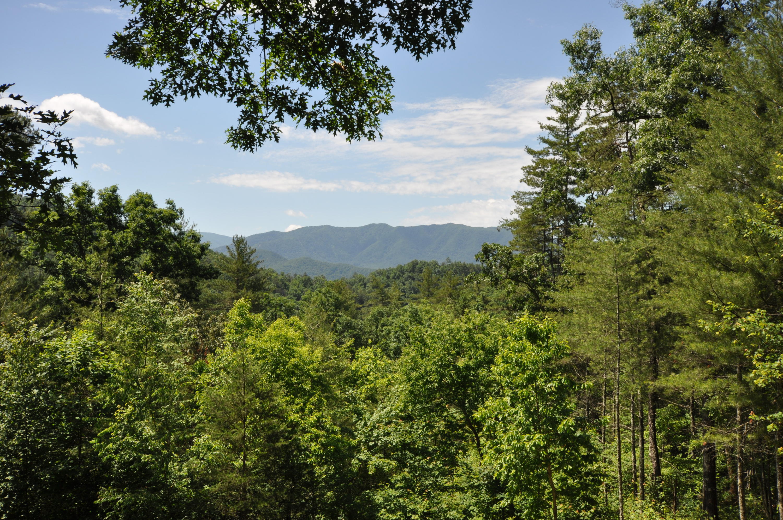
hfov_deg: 53.2
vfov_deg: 36.8
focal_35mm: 36
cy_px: 260
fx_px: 782
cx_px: 392
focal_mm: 24
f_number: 8
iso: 200
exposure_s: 1/250
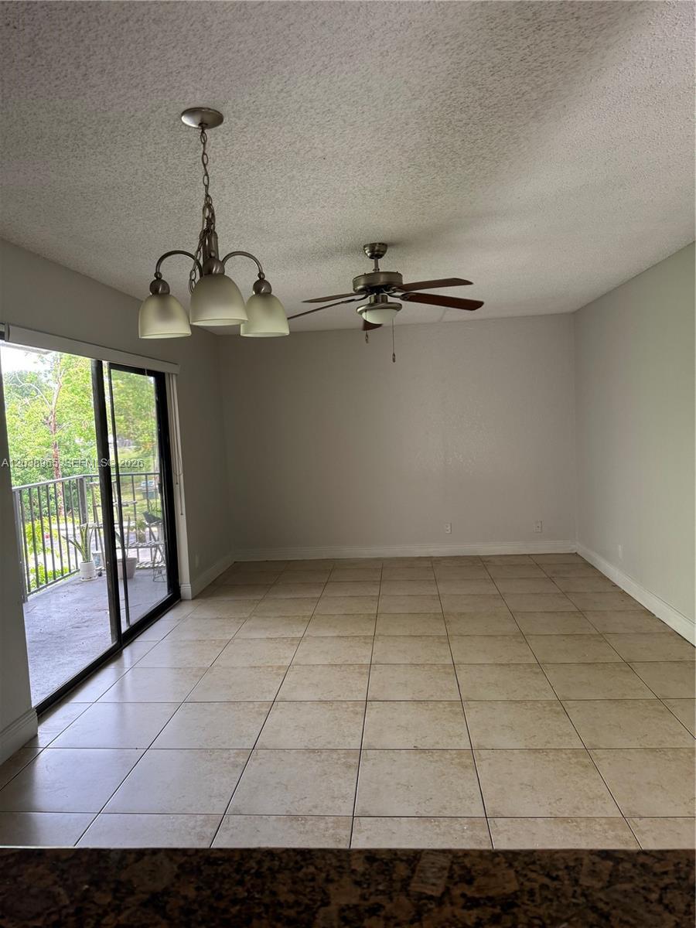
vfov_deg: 71.6
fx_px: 643
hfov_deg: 56.8
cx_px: 348
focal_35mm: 24
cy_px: 464
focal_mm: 6.76
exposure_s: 1/120
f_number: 1.78
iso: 160
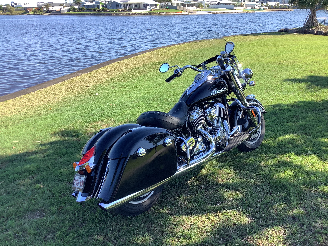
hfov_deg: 58.4
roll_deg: -1.8
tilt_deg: -21.8
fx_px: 294
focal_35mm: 31
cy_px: 123
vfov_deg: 45.4
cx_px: 164
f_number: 2.4
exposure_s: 1/350
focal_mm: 3.3
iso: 25
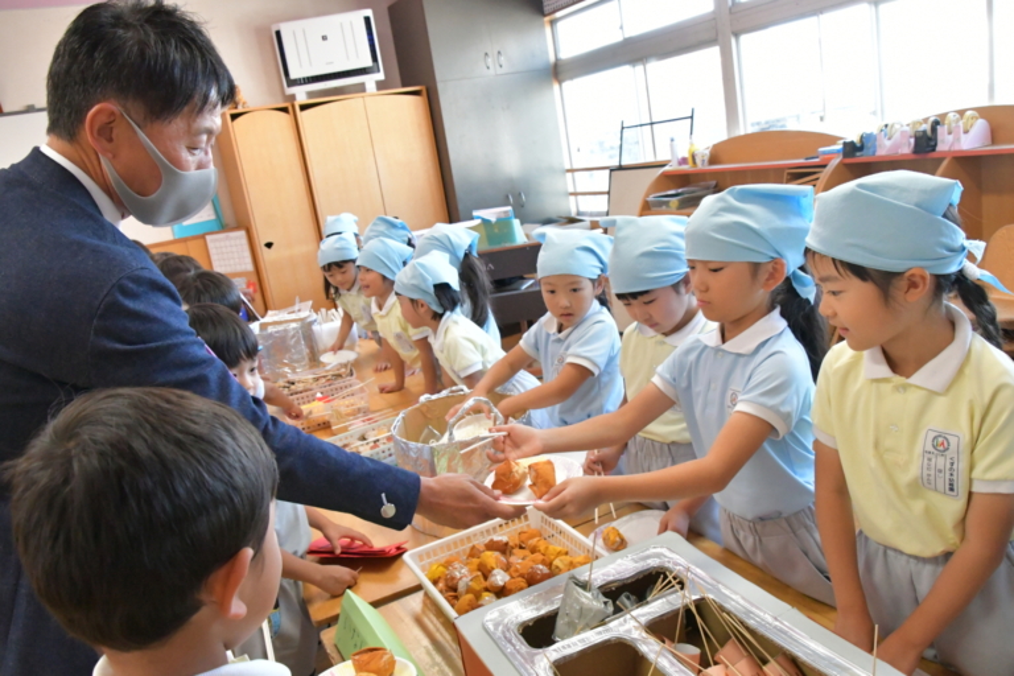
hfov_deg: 67.4
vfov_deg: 47.9
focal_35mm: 27
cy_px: 338
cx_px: 507
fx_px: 760
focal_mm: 18
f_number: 8
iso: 8000
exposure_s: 1/250
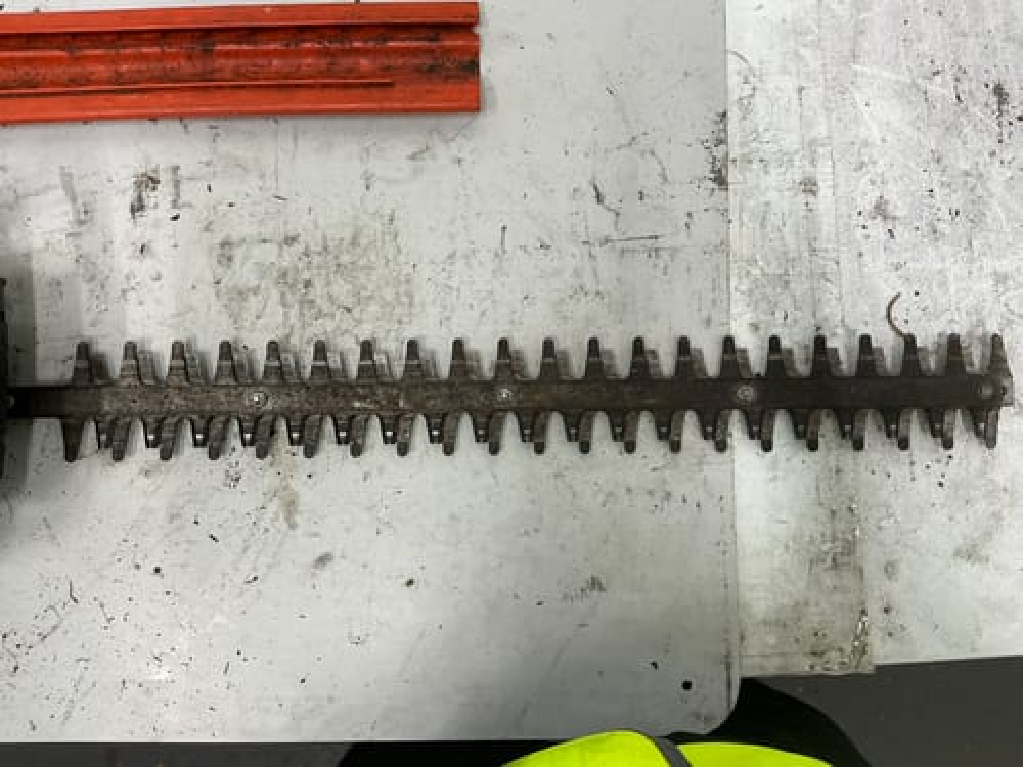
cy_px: 384
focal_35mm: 28
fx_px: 827
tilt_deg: -86.7
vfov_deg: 49.7
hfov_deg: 63.4
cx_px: 512
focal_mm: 3
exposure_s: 1/50
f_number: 1.8
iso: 50
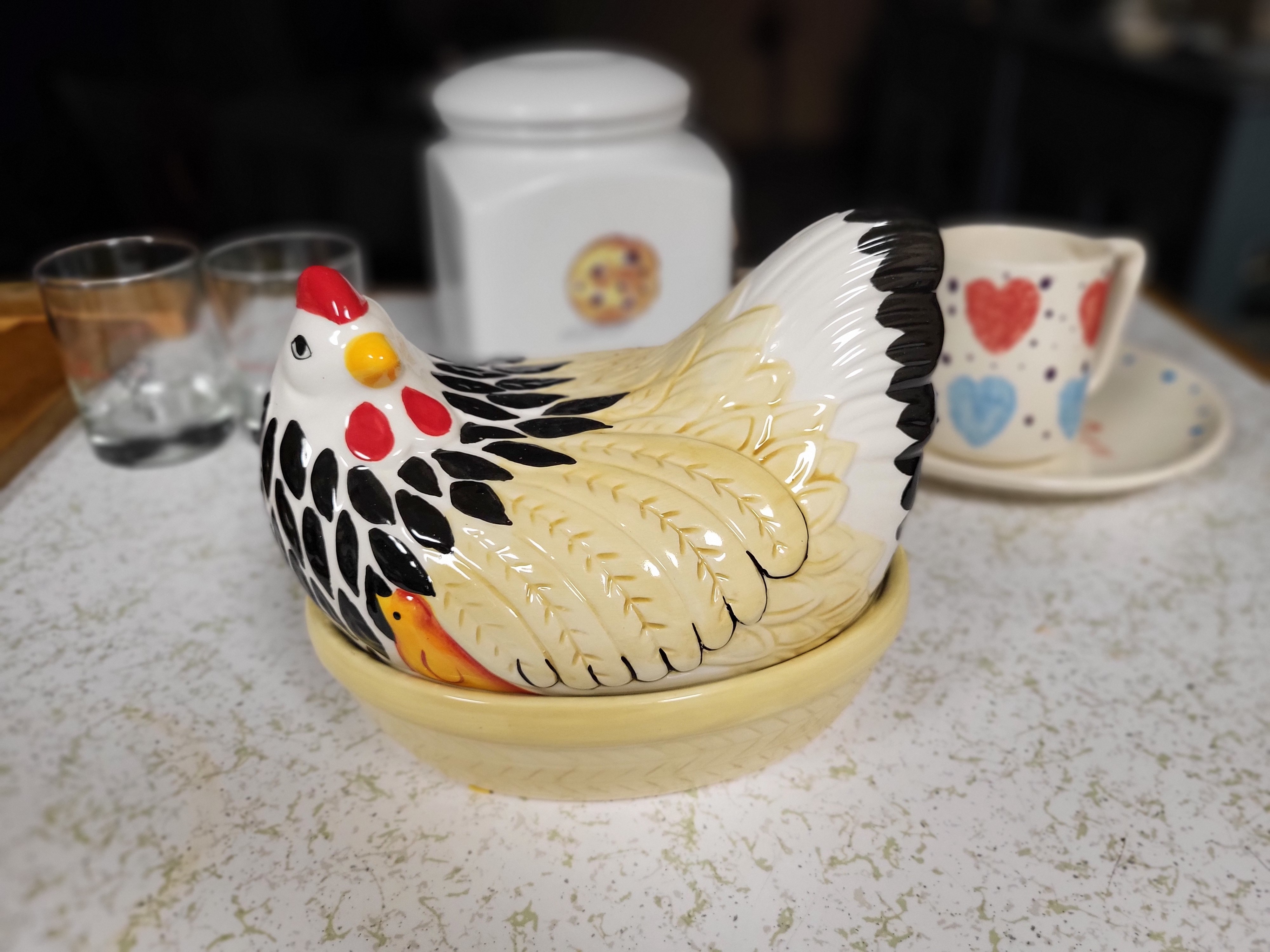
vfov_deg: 53.1
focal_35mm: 26
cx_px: 635
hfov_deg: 67.3
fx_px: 954
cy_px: 476
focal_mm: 5.4
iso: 250
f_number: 1.8
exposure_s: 1/120
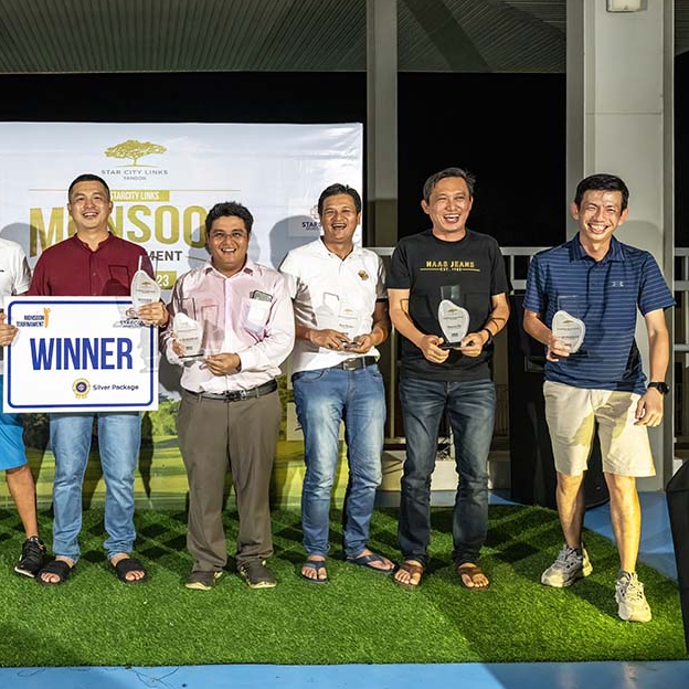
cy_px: 347
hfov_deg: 46.1
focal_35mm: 35
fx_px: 780
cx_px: 179
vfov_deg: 47.6
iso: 2000
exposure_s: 1/200
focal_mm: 26.5
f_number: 5
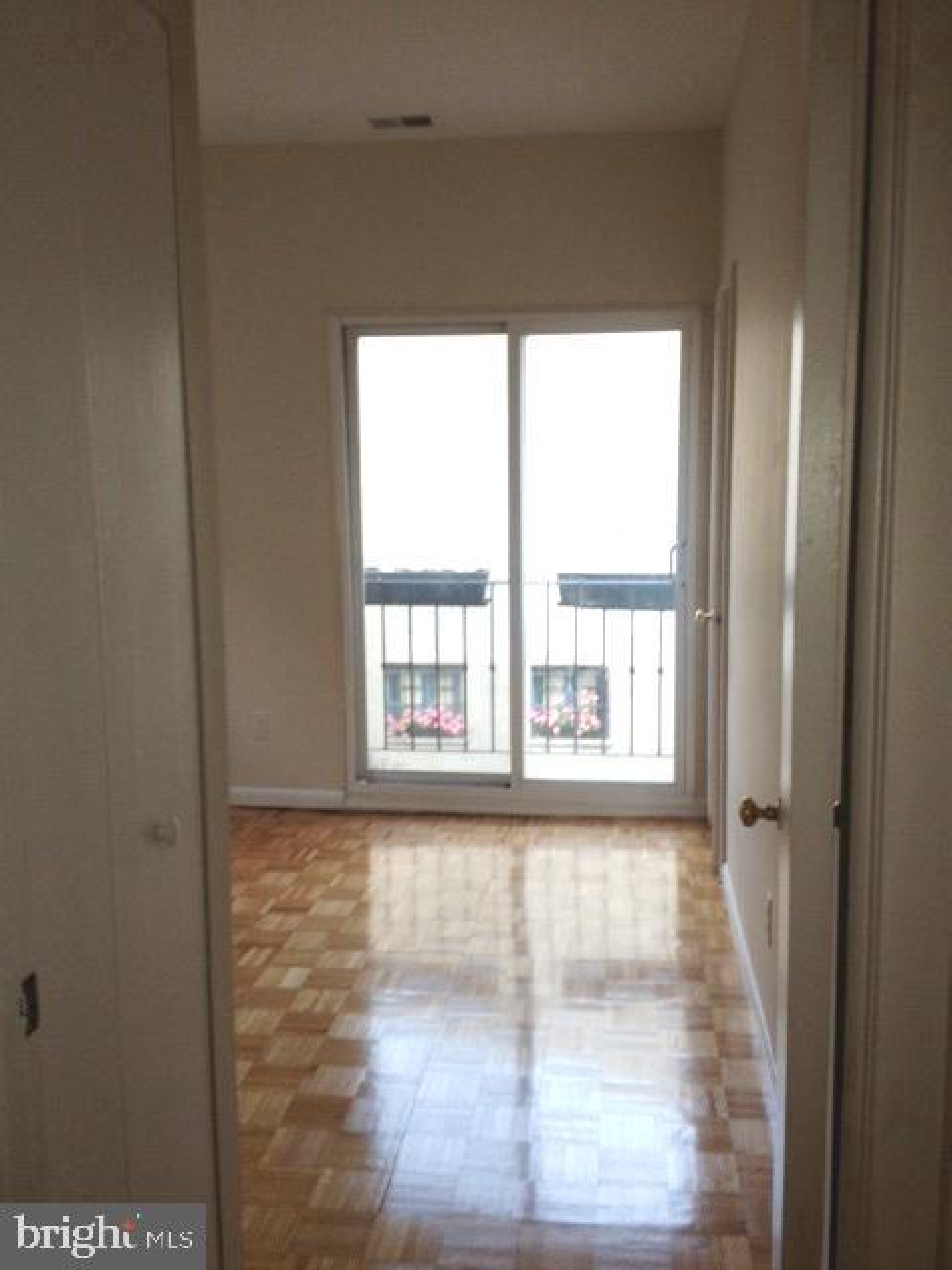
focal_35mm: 35
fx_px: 1283
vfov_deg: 52.6
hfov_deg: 40.7
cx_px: 476
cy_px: 635
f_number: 2.4
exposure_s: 1/40
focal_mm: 4.28
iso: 80
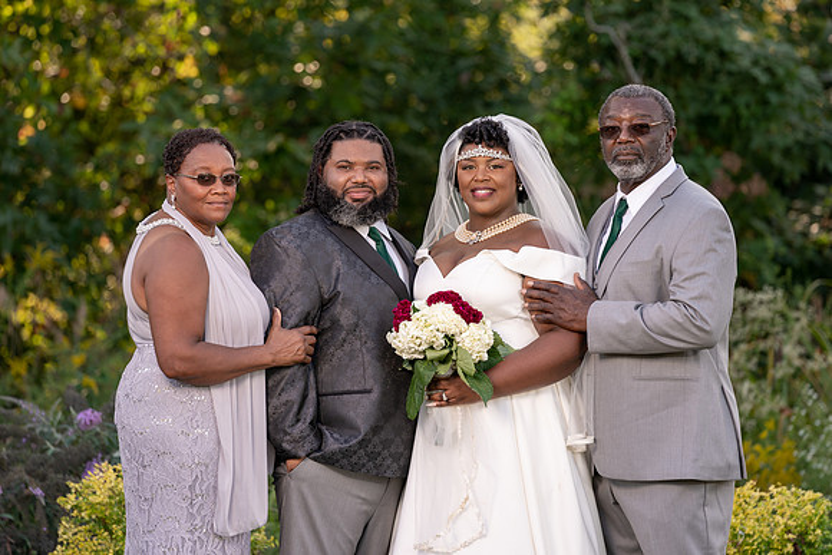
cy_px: 268
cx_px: 426
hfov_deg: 10.1
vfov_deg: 6.7
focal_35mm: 205
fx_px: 4730
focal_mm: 198
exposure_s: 1/250
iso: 125
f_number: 4
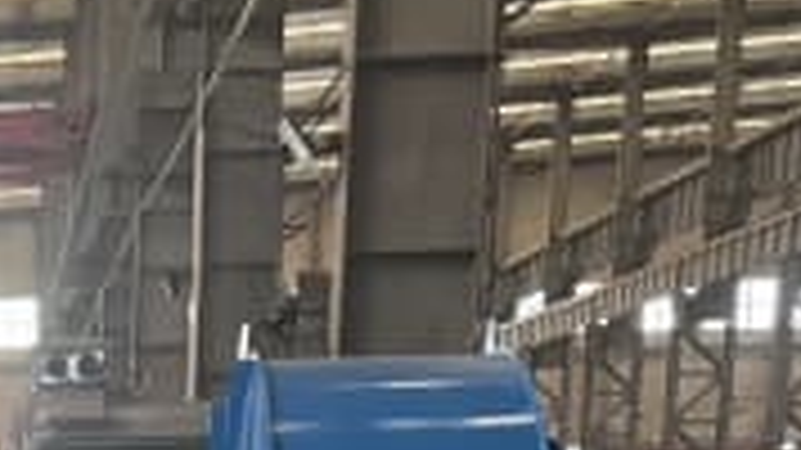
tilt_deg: -10.6
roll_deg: -0.4
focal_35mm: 88
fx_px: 1868
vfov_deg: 12.0
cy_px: 940
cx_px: -202
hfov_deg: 22.1
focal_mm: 6.76
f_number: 1.78
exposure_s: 1/35
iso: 1000
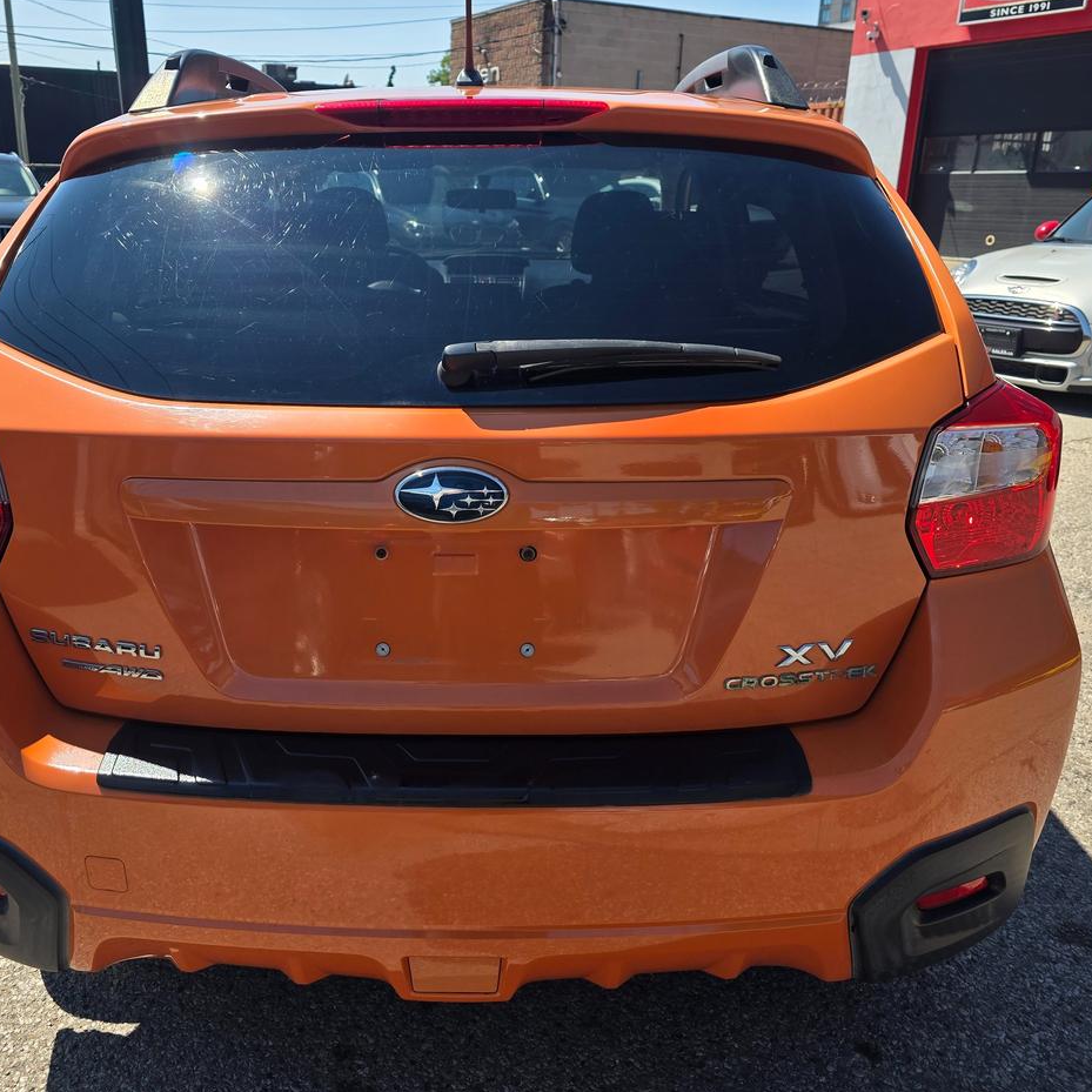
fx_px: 999
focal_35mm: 28
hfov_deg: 57.1
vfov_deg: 57.3
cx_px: 480
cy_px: 550
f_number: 1.7
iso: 80
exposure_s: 1/3126
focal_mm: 6.3
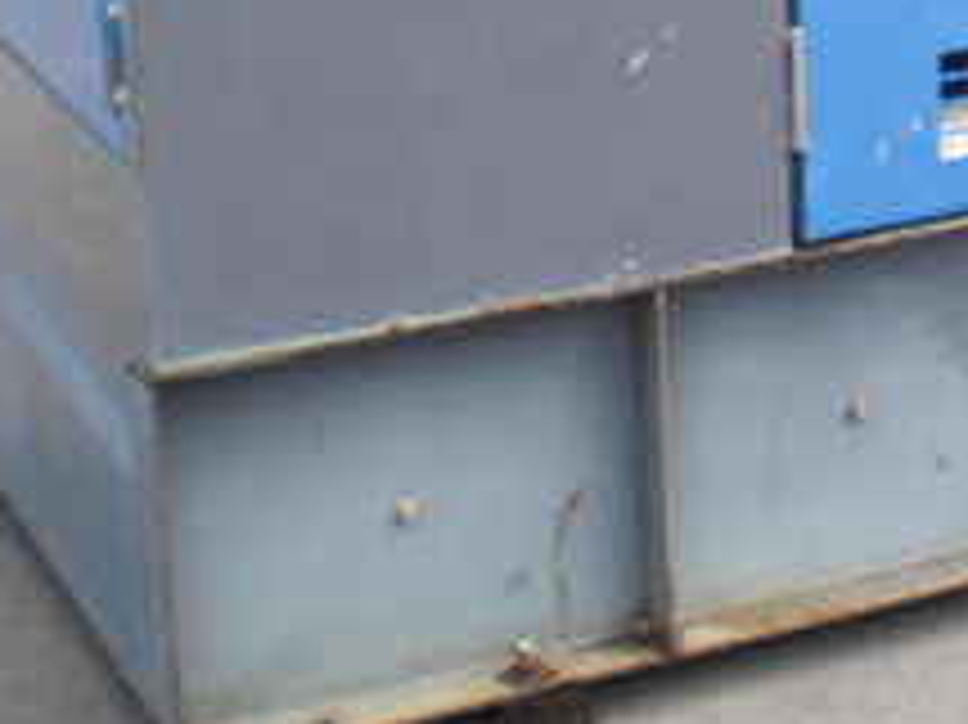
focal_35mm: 113
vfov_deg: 12.6
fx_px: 3158
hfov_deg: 16.9
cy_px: -265
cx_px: 1045
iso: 64
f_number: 3.1
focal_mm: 6.3
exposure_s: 1/320
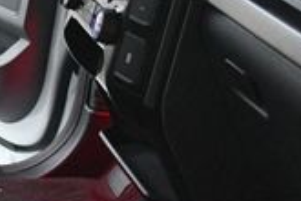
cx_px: -270
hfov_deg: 11.5
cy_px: 91
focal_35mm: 163
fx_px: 1363
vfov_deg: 8.4
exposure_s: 1/60
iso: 4000
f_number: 4.5
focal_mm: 28
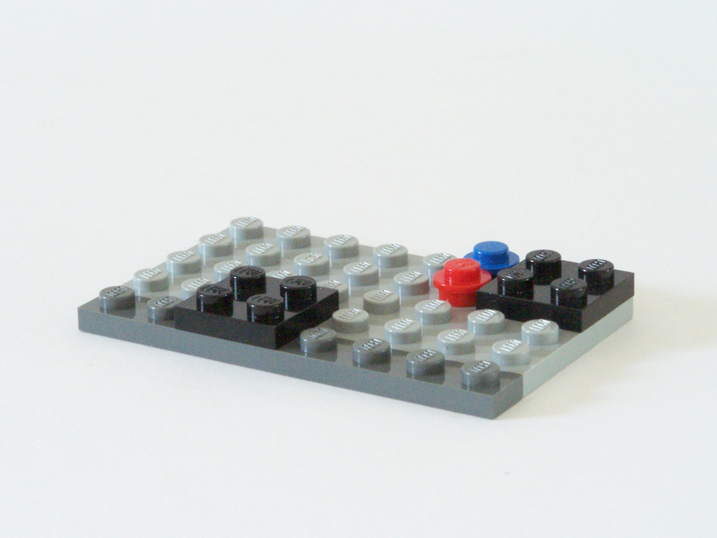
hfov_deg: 15.4
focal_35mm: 128
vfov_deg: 11.6
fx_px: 2651
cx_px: 358
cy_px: 269
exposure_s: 1
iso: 400
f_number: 8
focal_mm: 21.2
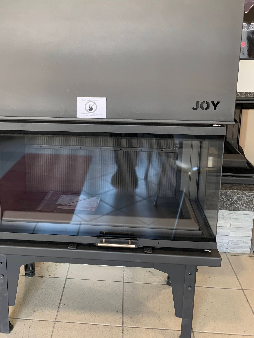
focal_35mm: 36
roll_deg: -0.8
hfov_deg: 39.4
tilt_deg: -13.3
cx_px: 94
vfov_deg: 50.8
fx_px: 352
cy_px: 126
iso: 125
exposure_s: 1/50
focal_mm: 4.25
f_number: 1.8
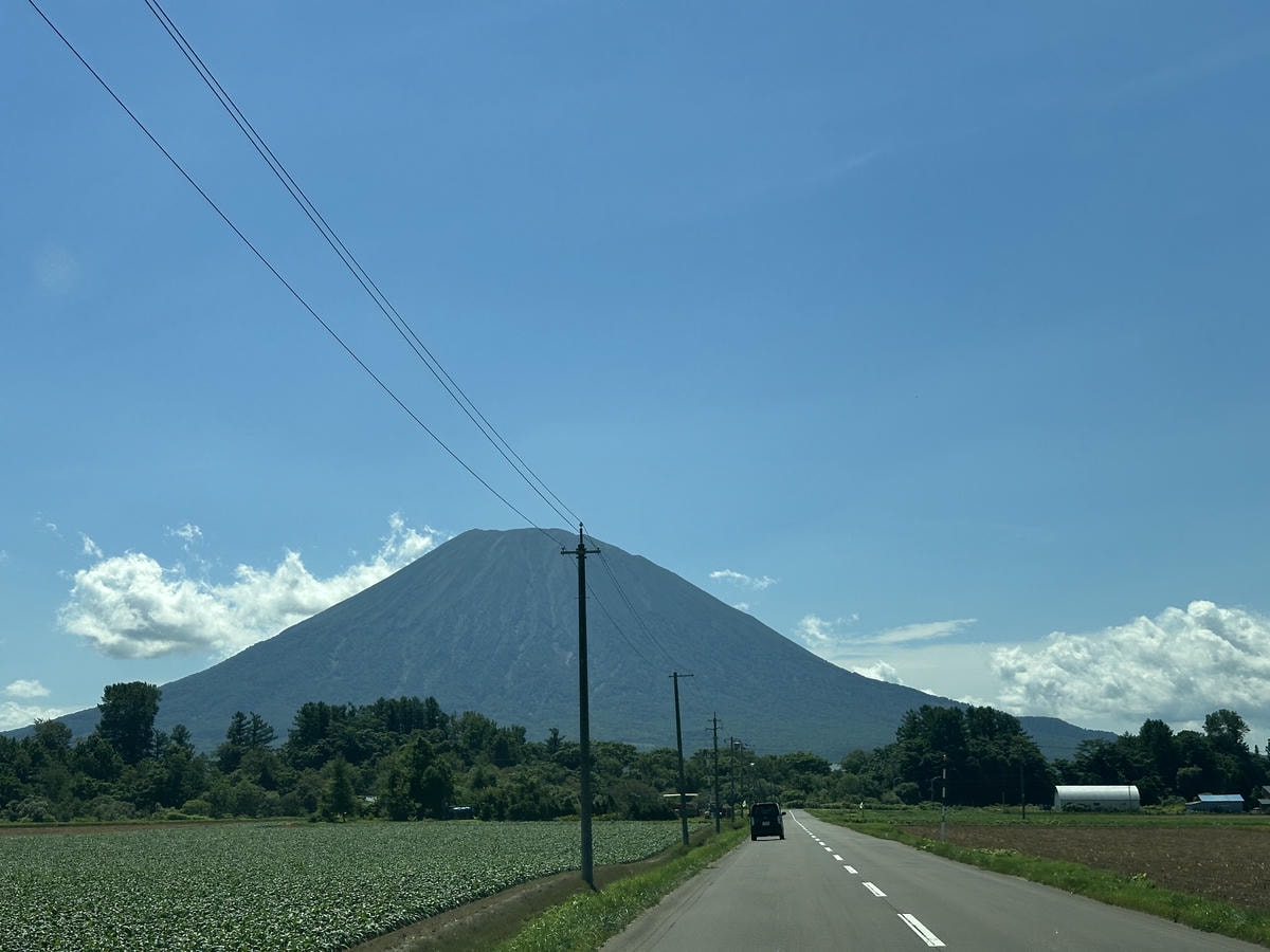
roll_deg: +1.5
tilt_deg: +8.4
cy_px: 476
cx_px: 635
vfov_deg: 30.3
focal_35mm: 48
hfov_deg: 39.7
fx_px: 1761
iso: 64
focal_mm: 6.86
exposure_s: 1/7092
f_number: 1.78
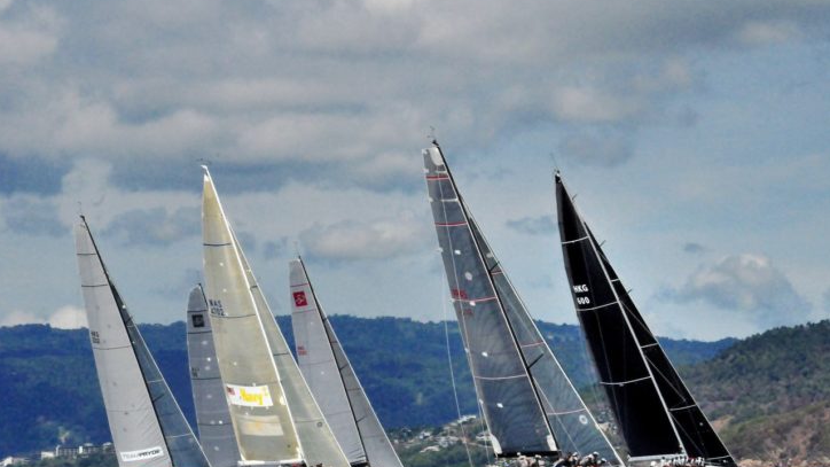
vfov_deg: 6.6
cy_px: 260
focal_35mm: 183
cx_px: 416
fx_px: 4027
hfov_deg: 11.8
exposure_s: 1/1600
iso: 1600
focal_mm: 116
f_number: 20
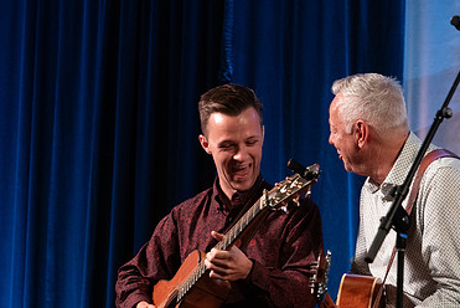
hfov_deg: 12.5
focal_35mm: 164
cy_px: 233
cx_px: 258
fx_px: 2097
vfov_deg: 8.4
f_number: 6.3
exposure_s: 1/200
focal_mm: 105
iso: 6400
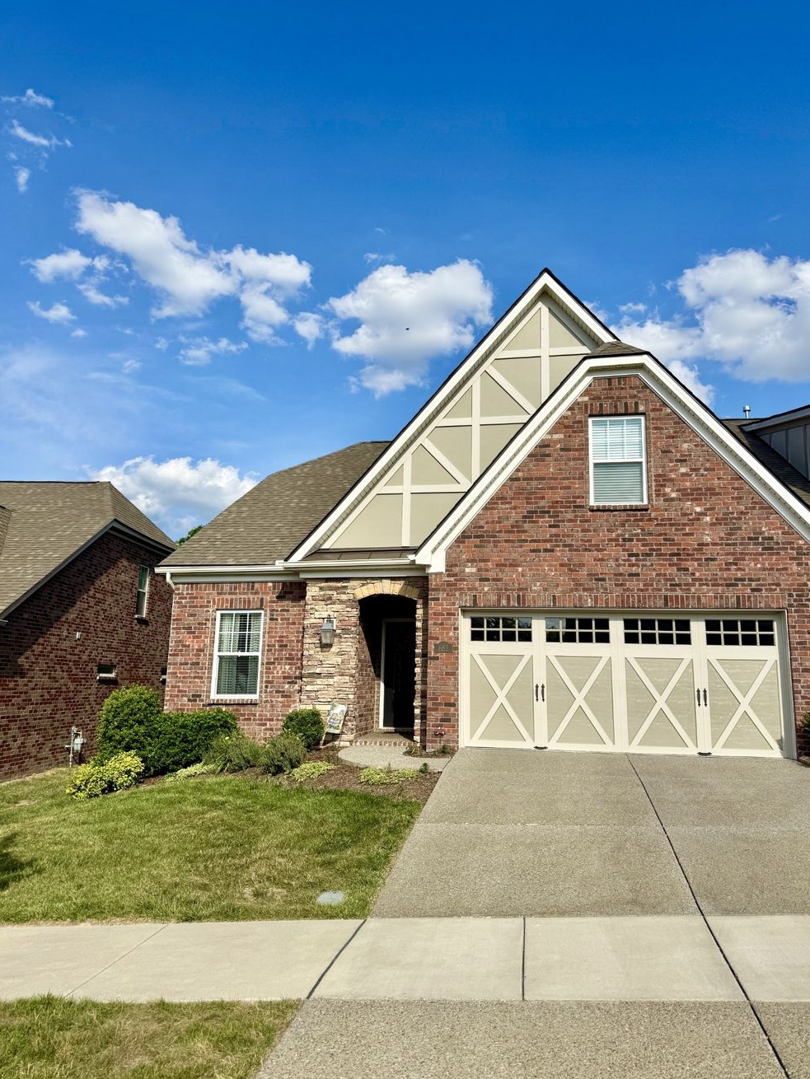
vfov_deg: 69.4
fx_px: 780
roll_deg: -0.5
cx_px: 418
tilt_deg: +12.5
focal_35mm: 25
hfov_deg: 54.9
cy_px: 519
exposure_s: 1/6711
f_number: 1.78
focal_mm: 6.76
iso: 80
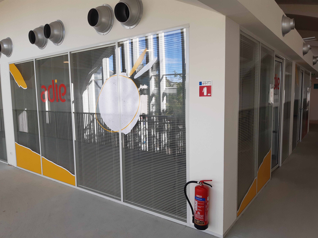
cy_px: 119
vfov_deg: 53.1
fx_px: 239
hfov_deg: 67.3
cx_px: 159
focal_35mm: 26
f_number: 1.7
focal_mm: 3.92
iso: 40
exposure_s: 1/202
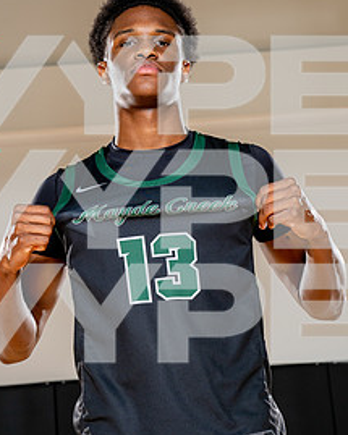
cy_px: 201
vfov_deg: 17.5
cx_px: 142
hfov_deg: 14.0
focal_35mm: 110
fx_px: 1417
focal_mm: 70
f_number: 7.1
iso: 250
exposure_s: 1/250
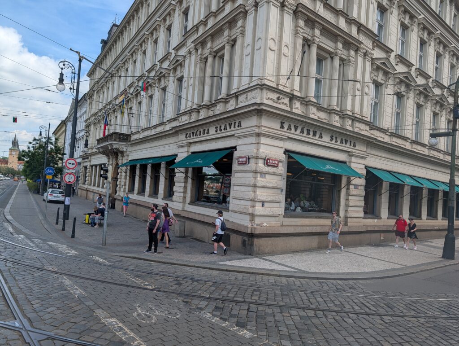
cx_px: 230
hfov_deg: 71.5
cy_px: 173
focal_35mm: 24
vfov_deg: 56.9
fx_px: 319
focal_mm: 6.9
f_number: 1.68
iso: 19
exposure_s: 1/876
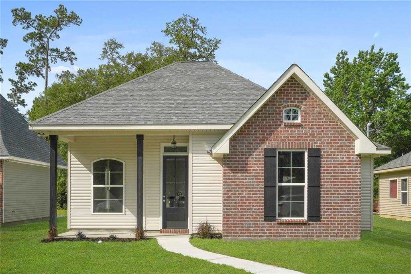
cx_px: 206
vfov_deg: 37.8
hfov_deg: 54.4
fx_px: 399
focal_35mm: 35
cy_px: 137
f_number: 11
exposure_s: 1/3200
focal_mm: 35
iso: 640
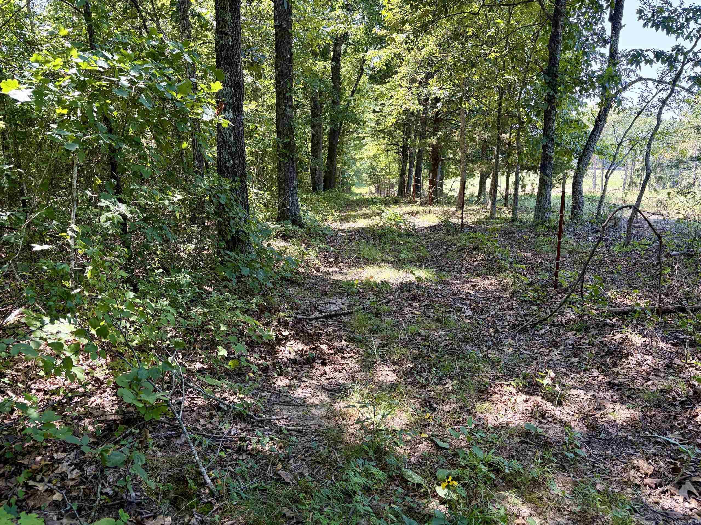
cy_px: 262
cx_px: 350
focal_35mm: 26
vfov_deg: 53.1
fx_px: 527
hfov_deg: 67.3
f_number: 1.6
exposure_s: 1/194
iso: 64
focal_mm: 5.96
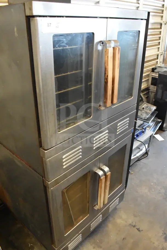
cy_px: 125
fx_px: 188
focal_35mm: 27
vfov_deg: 67.4
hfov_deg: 47.9
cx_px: 84
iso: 6400
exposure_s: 1/100
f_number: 5
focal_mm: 18
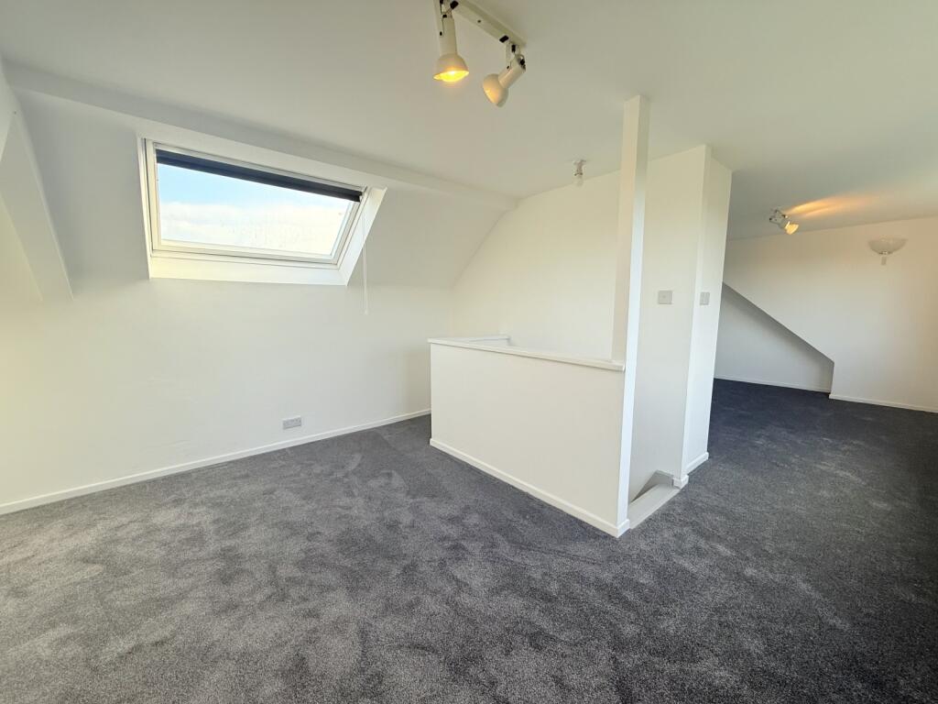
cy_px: 352
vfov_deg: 85.7
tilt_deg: -6.6
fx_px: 379
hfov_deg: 102.1
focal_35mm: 14
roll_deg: -0.2
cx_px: 469
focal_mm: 2.22
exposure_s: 1/204
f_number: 2.2
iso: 64
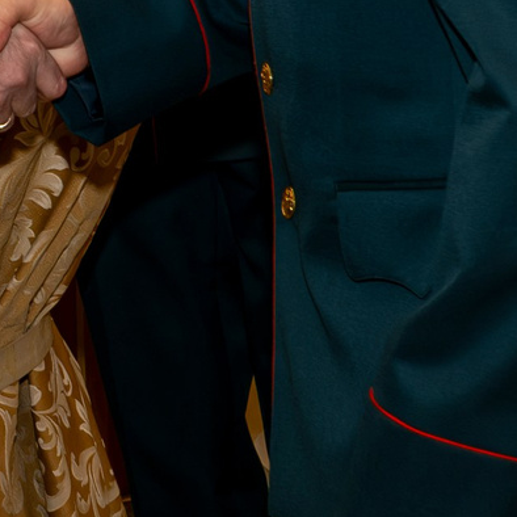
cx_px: -529
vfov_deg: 6.9
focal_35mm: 252
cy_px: -235
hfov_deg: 6.7
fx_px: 4258
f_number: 5.6
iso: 500
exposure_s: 1/125
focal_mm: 25.6
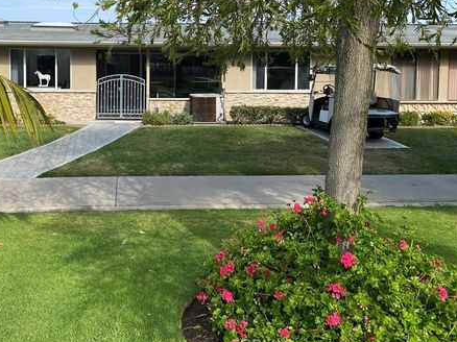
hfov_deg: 47.8
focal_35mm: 38
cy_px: 104
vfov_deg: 37.1
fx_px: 501
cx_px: 137
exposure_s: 1/1629
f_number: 1.8
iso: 32
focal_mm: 4.25
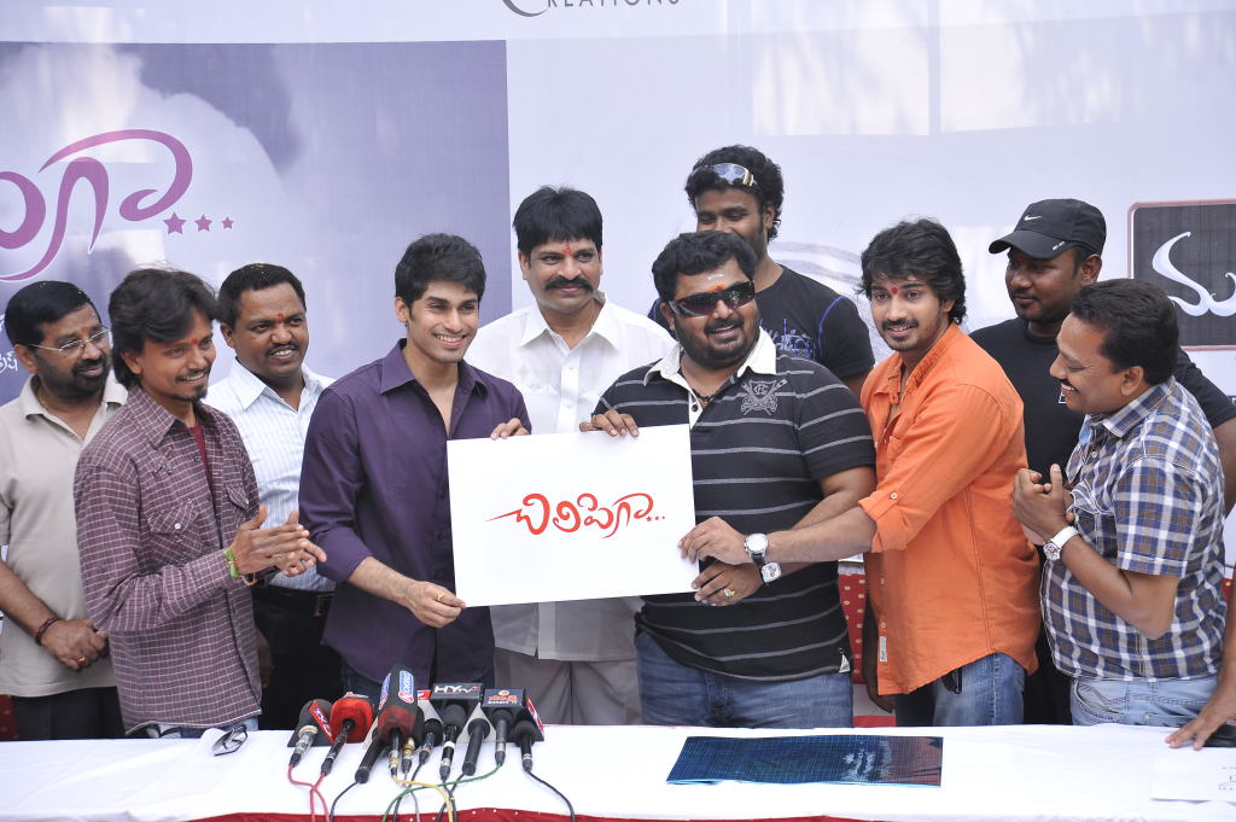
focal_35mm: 70
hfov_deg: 28.9
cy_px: 411
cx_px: 618
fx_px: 2401
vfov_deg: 19.4
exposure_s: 1/160
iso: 250
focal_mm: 70
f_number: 5
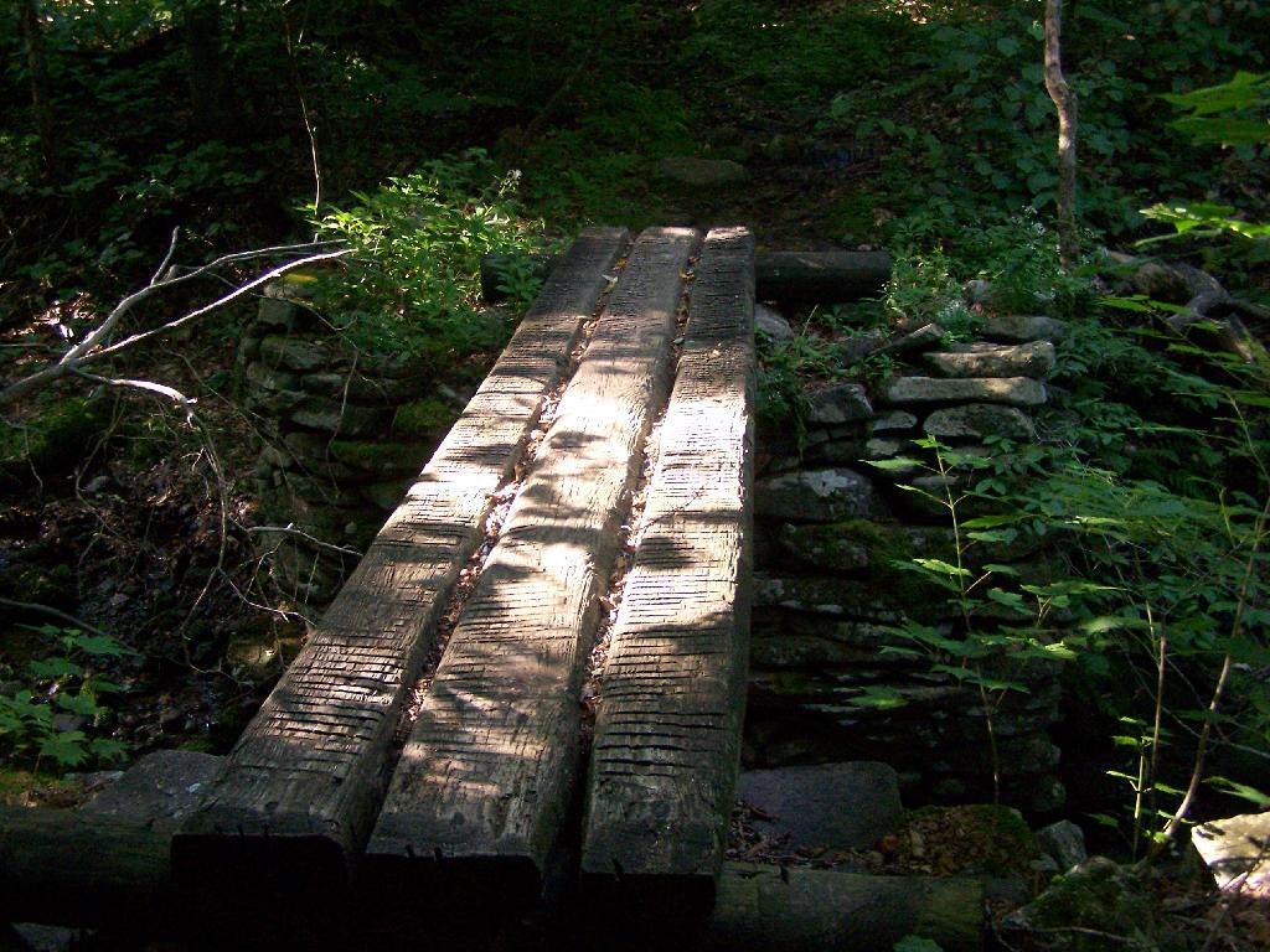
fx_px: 1394
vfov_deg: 37.7
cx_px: 635
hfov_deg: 49.0
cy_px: 476
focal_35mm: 38
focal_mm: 6.3
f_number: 2.8
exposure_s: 1/80
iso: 400
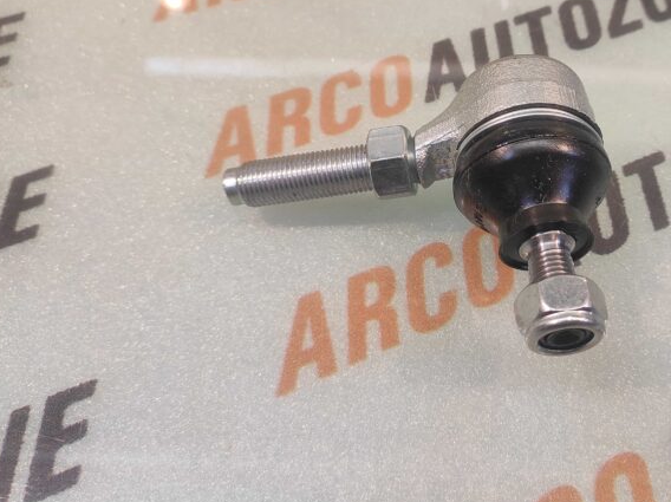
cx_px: 444
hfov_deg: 71.9
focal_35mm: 23
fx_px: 445
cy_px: 197
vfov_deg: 58.3
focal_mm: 4.74
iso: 162
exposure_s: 1/33
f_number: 1.79
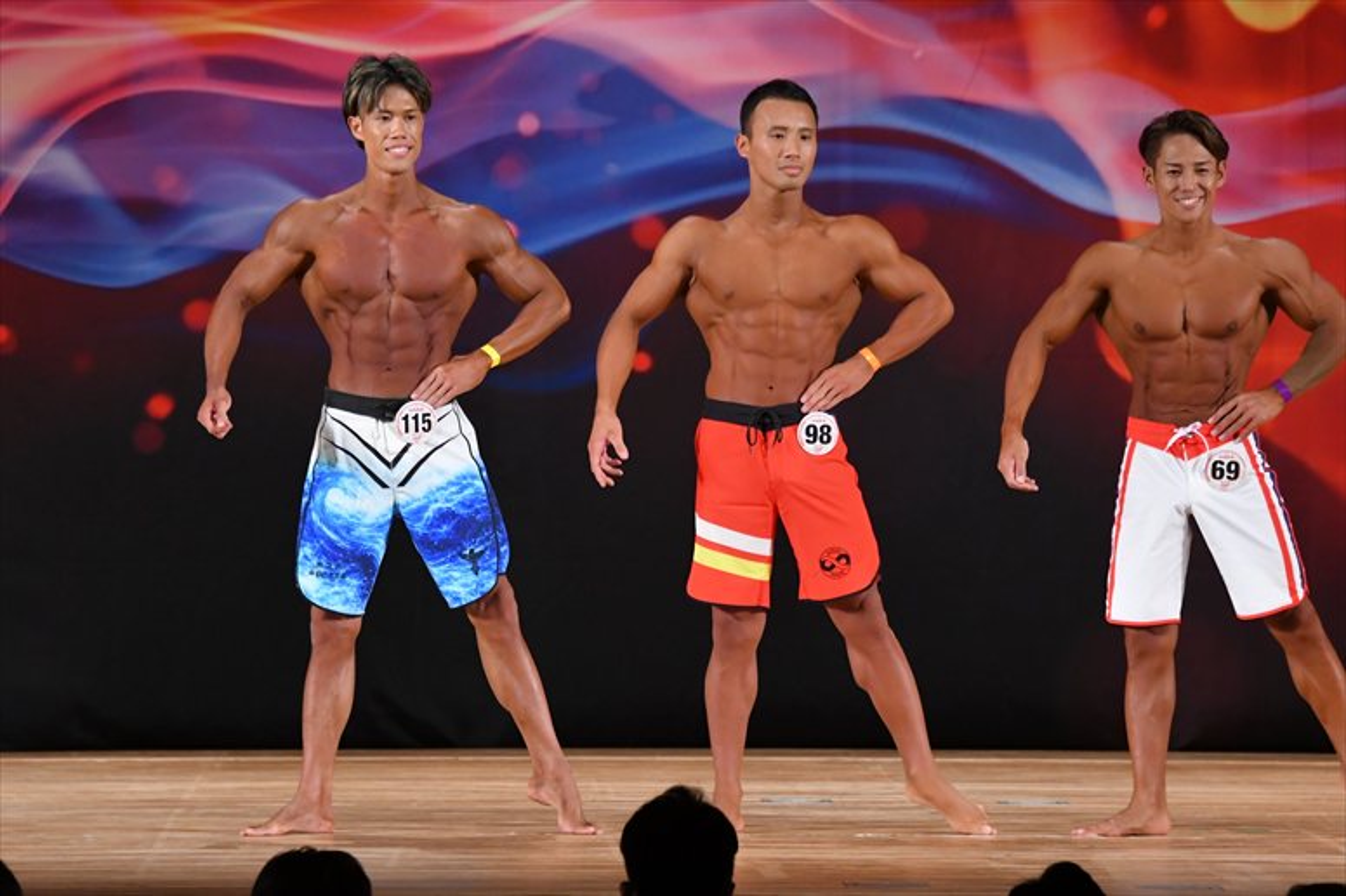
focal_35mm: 225
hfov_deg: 9.2
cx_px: 673
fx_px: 8409
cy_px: 448
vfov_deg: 6.1
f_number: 5.6
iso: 3200
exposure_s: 1/400
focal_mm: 150
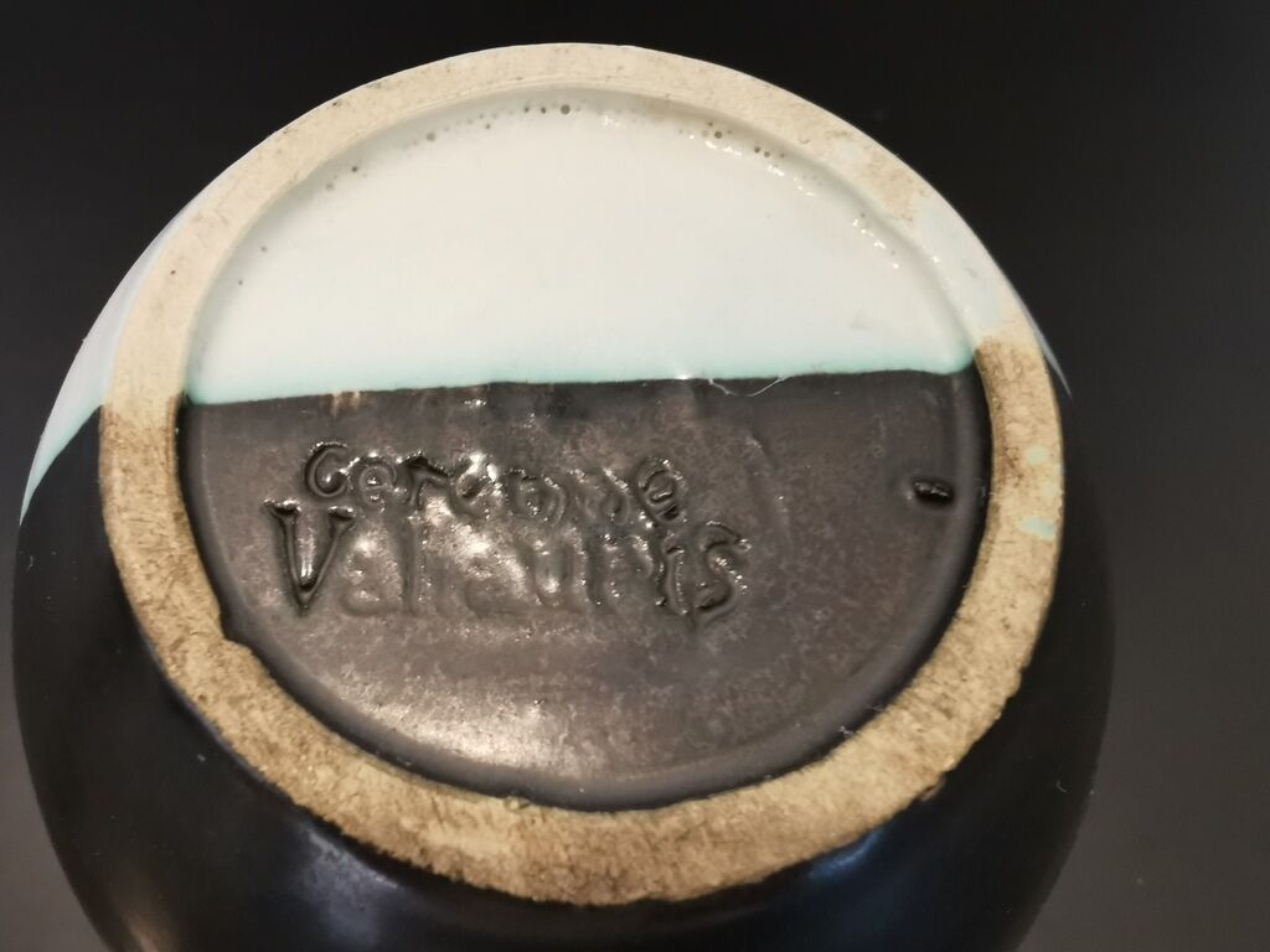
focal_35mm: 26
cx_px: 635
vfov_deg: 53.1
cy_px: 476
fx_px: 954
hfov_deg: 67.3
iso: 320
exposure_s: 1/33.3
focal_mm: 2.26
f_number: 2.2
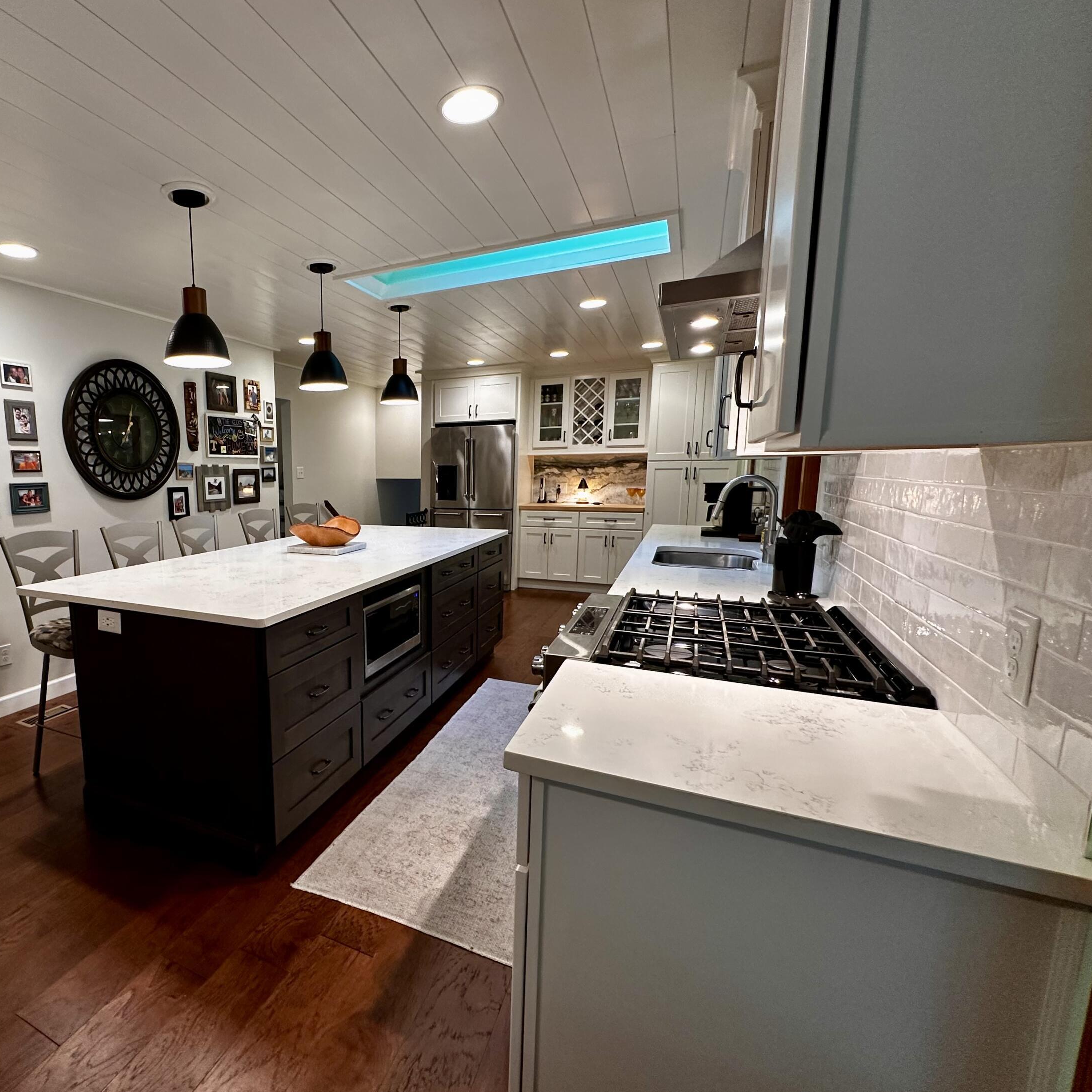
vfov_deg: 84.0
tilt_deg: -8.2
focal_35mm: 17
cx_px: 360
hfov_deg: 81.0
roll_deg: +0.4
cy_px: 558
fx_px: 607
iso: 200
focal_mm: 2.22
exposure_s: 1/60
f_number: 2.2
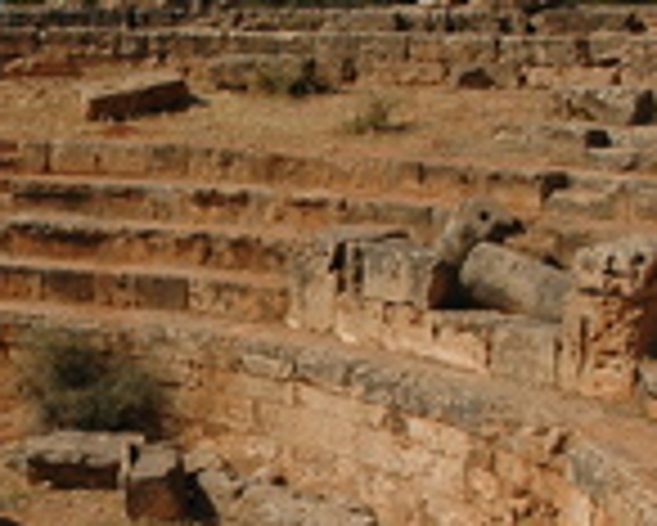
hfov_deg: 23.9
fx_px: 1479
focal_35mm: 76
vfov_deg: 20.0
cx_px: -14
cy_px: 405
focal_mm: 18
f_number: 10
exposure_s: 1/500
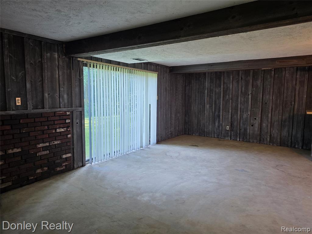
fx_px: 207
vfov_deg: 58.9
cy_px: 117
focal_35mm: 23
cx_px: 156
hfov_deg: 73.9
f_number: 1.7
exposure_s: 1/120
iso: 250
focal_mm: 6.3
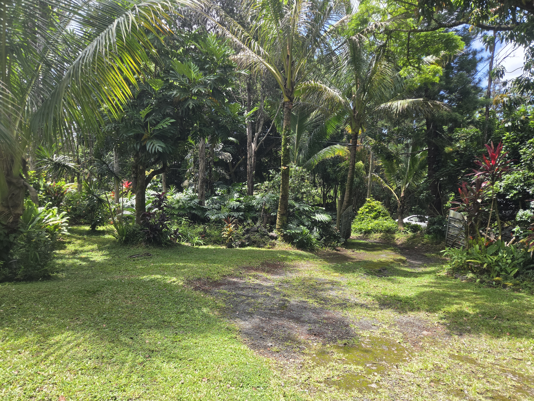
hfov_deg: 73.9
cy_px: 200
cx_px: 267
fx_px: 355
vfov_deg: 58.9
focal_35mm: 23
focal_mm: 5.4
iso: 80
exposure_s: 1/1139
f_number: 1.8
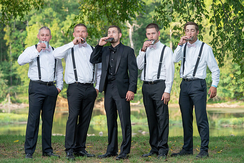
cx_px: 122
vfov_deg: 13.1
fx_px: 709
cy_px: 79
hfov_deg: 19.5
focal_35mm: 105
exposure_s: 1/200
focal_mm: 97
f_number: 4
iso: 200
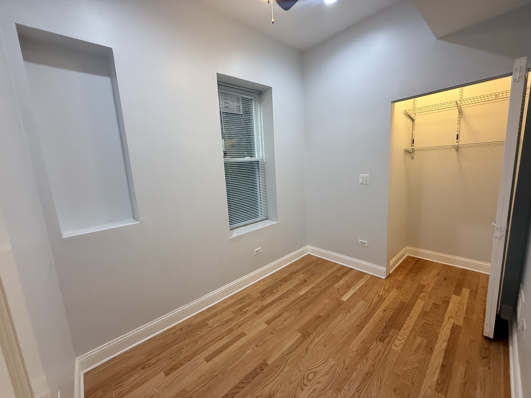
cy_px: 199
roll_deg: +3.3
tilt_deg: -8.8
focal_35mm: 14
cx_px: 266
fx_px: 215
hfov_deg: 102.1
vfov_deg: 85.7
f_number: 2.2
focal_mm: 2.22
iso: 250
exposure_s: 1/120
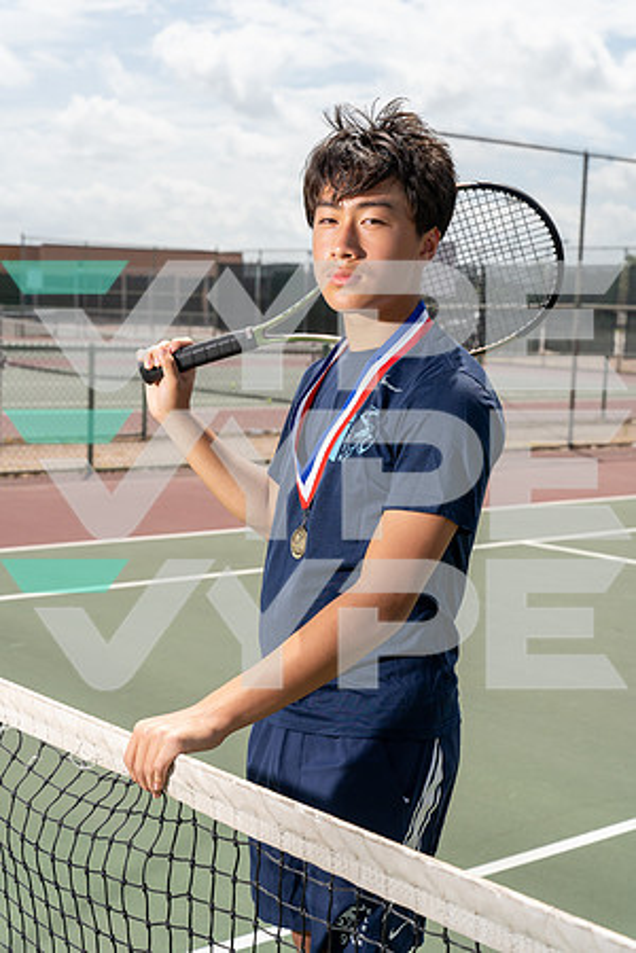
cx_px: 318
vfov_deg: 38.2
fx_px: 1378
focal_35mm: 52
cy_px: 476
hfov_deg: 26.0
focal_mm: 52
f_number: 6.3
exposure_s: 1/1250
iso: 250
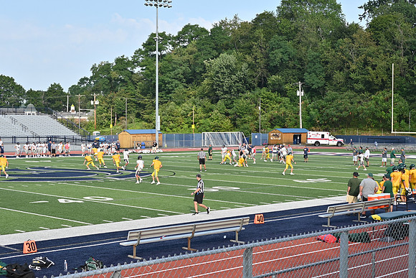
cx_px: 208
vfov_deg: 23.8
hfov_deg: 35.0
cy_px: 139
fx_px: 659
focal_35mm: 57
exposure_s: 1/800
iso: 125
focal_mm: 38
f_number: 4
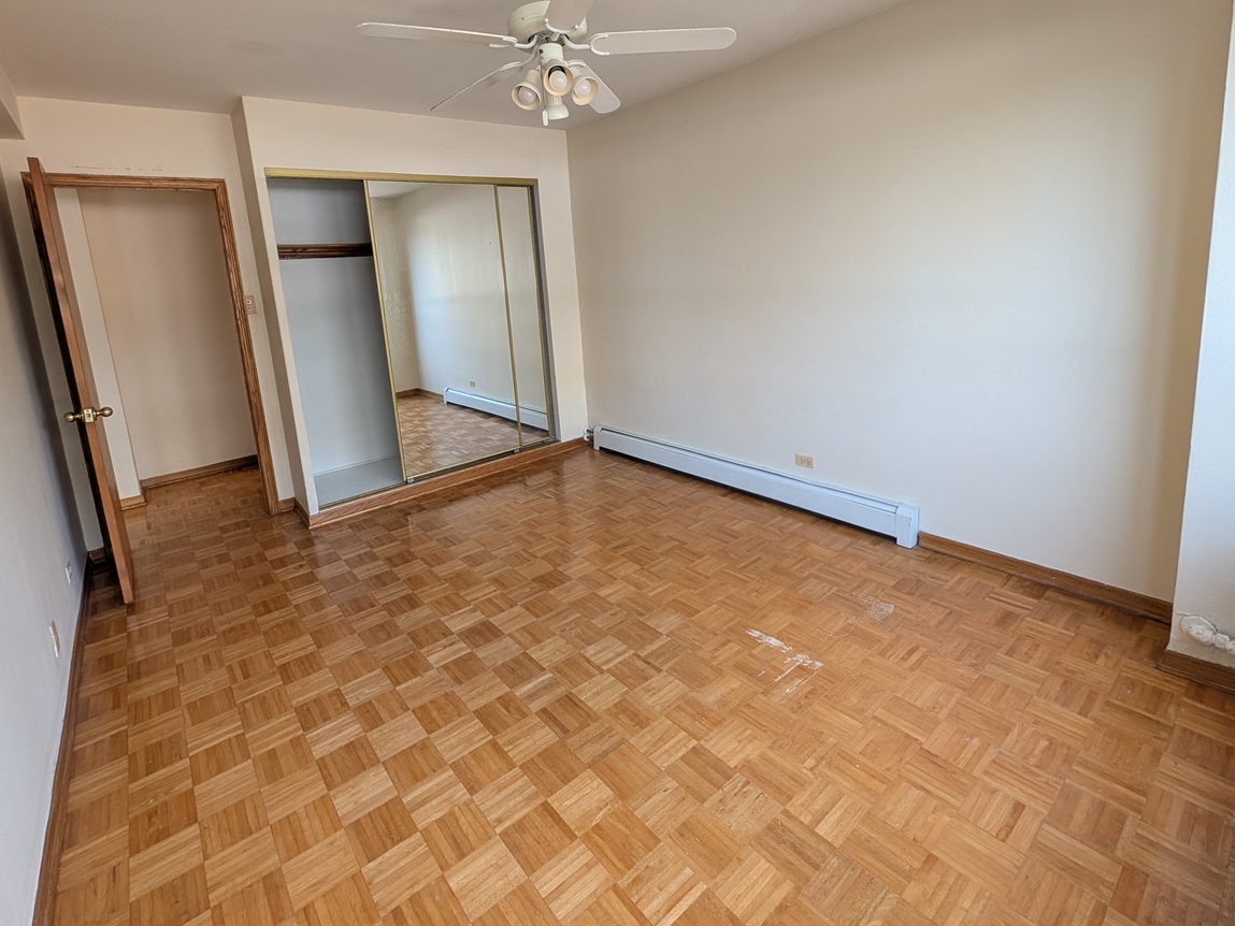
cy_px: 372
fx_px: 535
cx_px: 607
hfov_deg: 98.2
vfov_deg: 80.8
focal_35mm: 15
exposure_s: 1/248
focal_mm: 2.02
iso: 161
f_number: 1.7
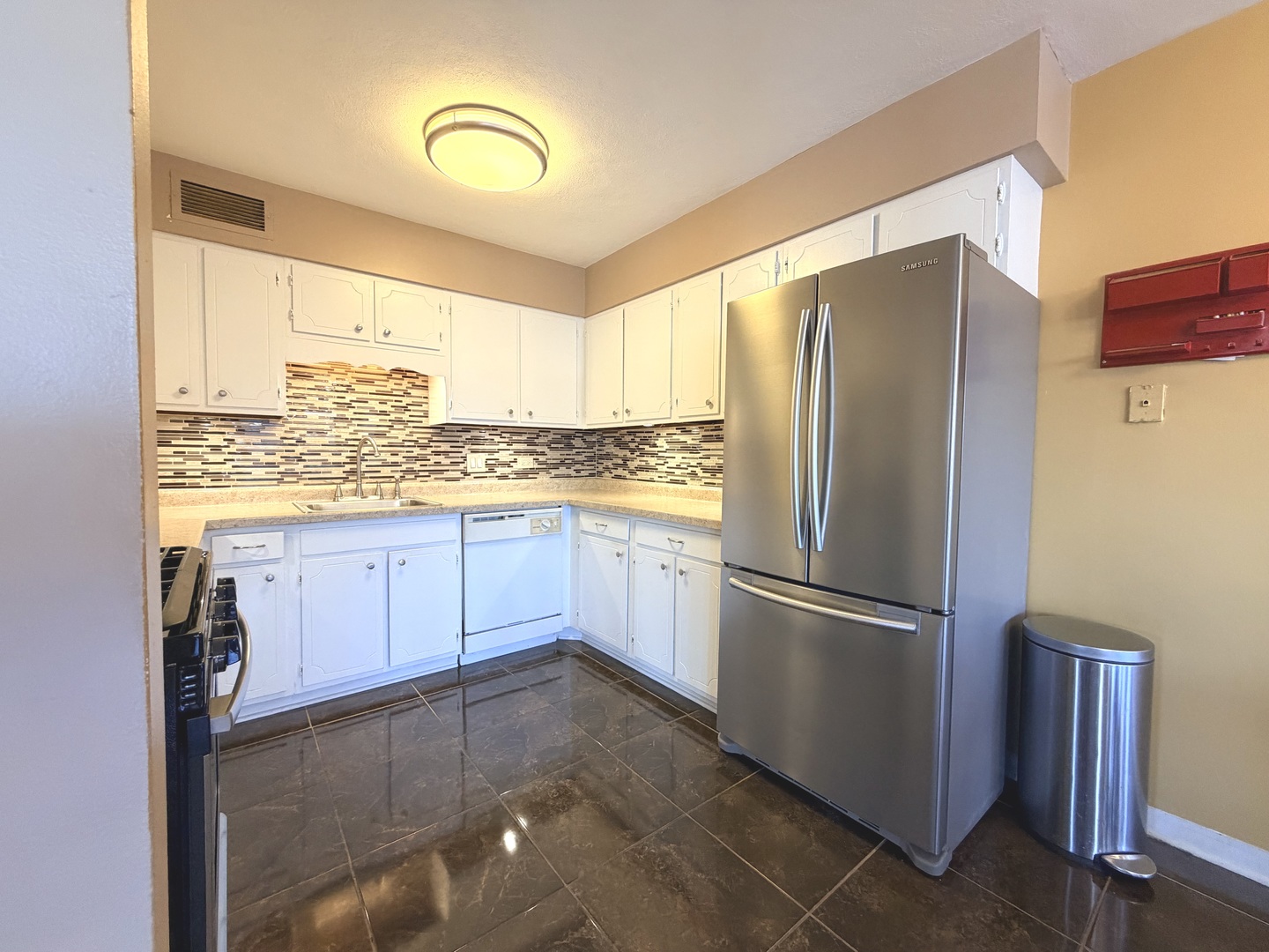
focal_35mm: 14
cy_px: 476
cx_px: 634
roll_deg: -0.3
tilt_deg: -1.9
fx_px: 513
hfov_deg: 102.1
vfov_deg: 85.7
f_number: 2.2
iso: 250
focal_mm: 2.22
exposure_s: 1/60
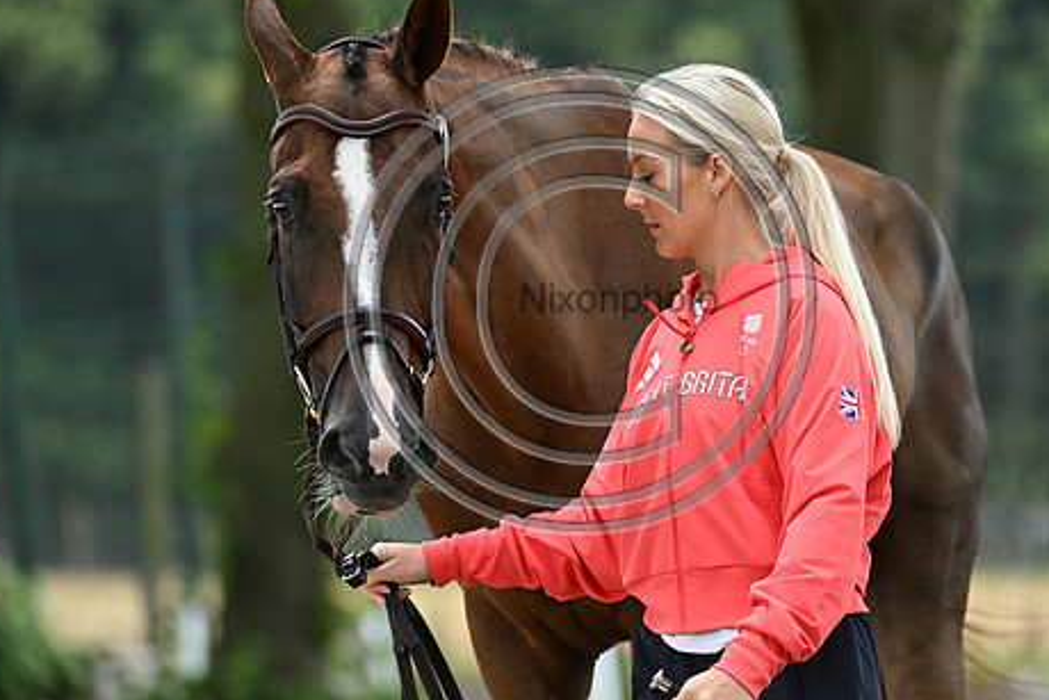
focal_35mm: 315
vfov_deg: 4.4
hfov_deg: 6.5
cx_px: 554
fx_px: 9181
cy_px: 268
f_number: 4.5
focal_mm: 250
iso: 1800
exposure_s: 1/800
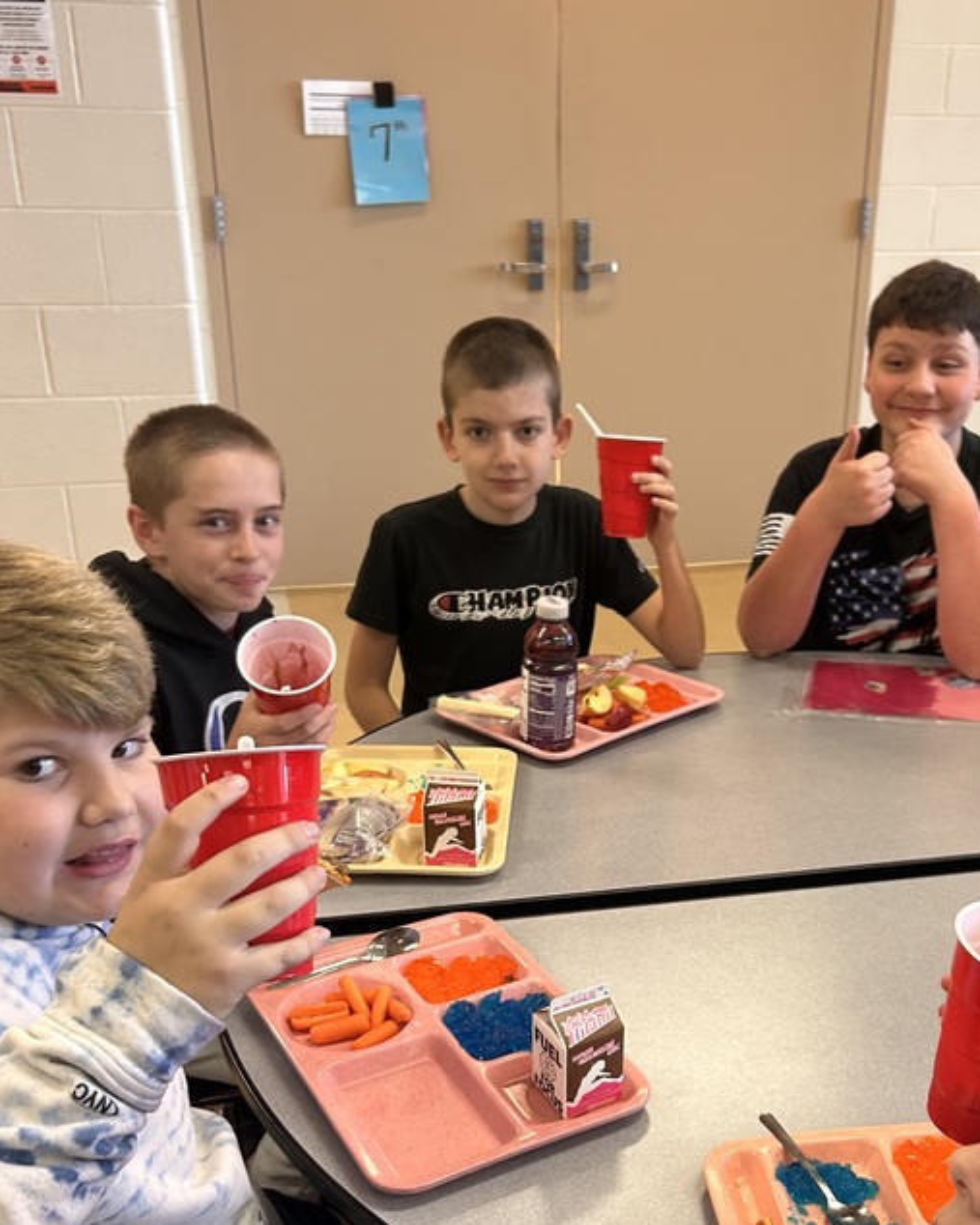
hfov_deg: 36.1
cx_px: 648
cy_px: 831
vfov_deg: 44.1
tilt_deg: -27.5
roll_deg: -2.6
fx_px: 1487
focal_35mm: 41
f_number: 1.5
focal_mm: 5.7
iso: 125
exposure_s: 1/60
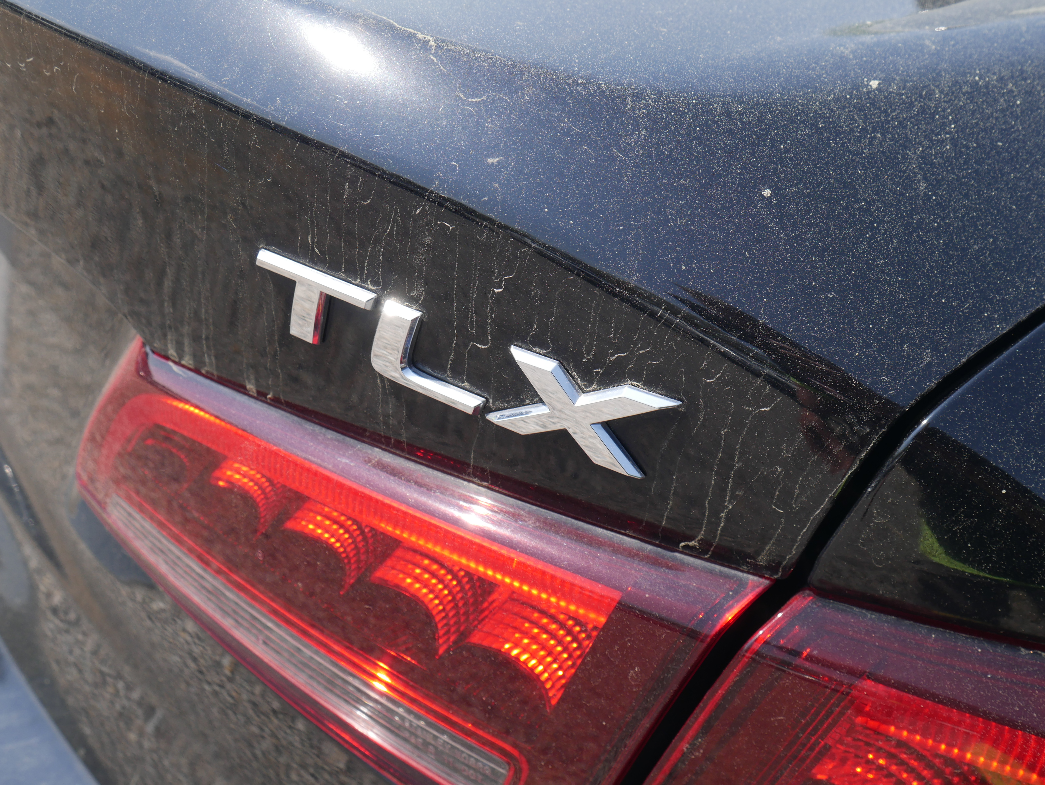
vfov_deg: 44.2
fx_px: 966
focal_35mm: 32
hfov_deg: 56.8
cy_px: 392
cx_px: 522
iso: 200
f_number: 6.3
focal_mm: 16
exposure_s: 1/320
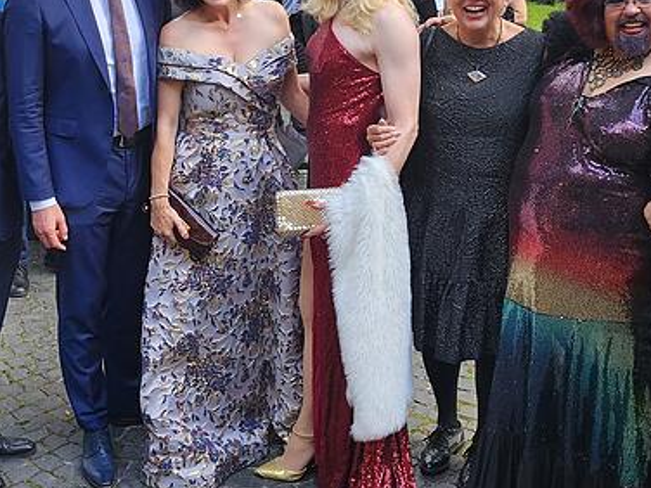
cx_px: 246
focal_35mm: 51
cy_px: 152
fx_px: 959
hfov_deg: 37.3
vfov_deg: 28.3
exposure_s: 1/180
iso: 125
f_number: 1.8
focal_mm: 5
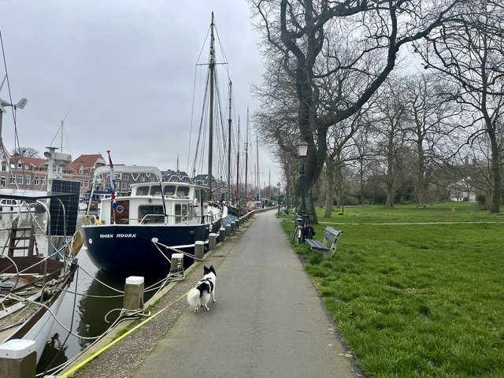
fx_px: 379
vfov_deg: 53.1
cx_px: 252
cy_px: 189
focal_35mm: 26
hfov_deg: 67.3
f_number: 1.6
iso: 50
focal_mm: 5.1
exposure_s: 1/878
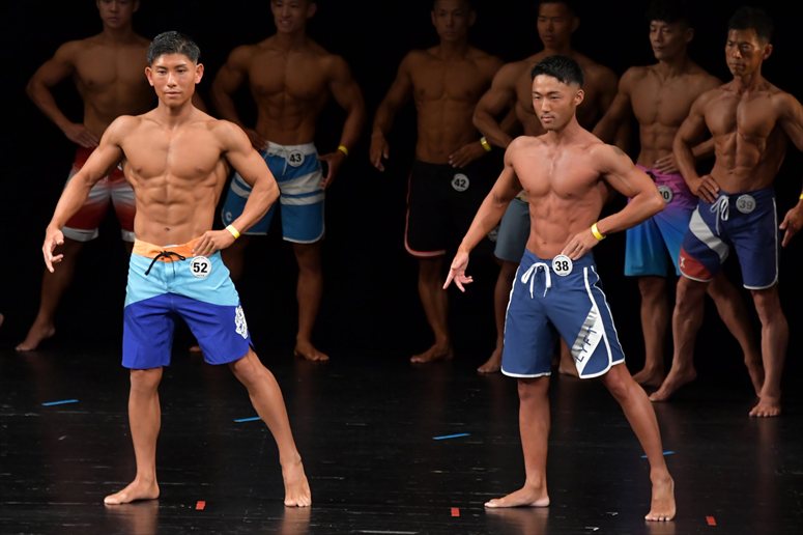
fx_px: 6688
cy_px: 268
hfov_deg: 6.9
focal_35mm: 300
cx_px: 402
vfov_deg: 4.6
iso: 3200
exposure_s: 1/400
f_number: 5.6
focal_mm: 200
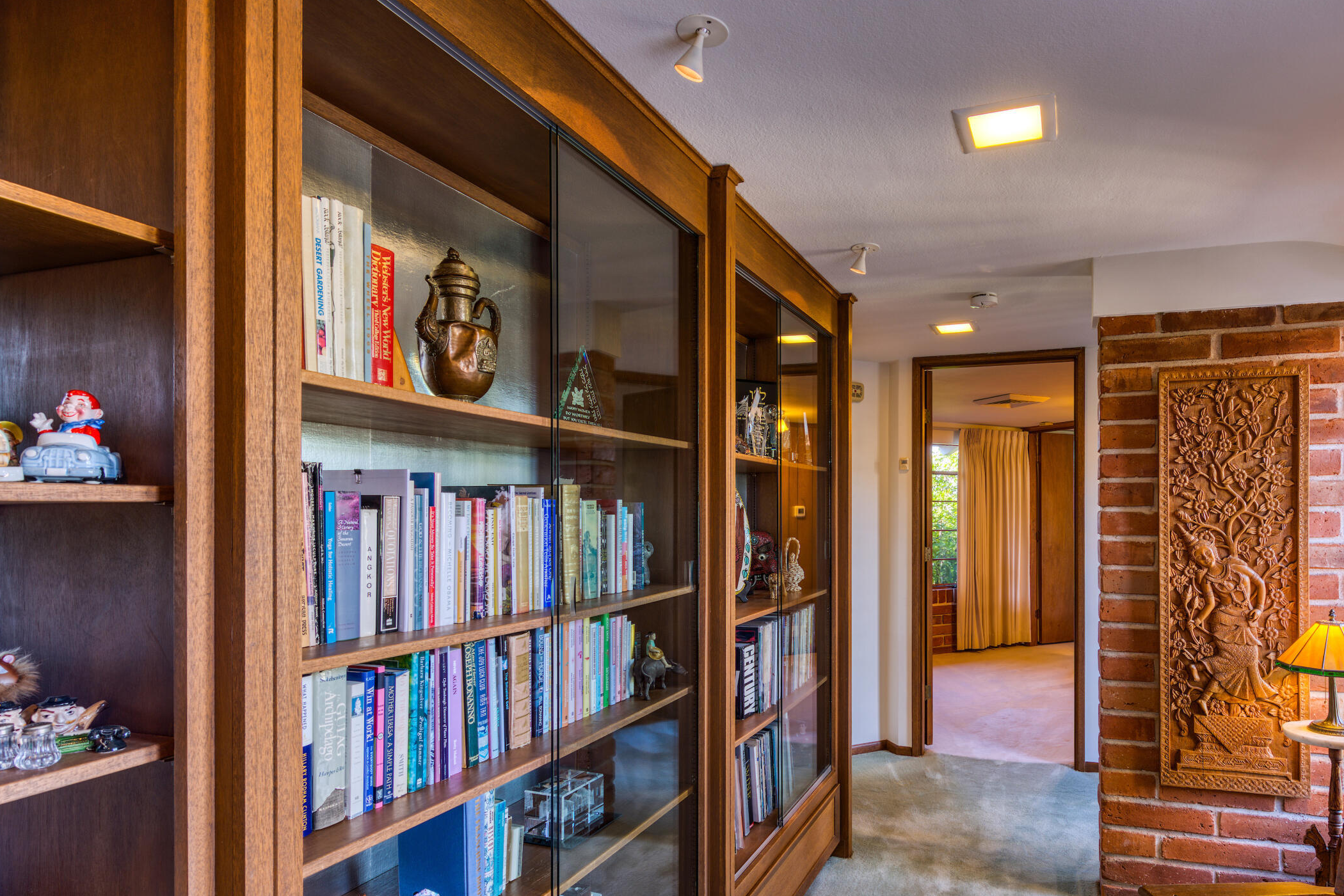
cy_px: 529
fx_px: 747
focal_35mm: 20
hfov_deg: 82.5
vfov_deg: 61.5
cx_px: 835
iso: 100
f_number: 10
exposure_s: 1/5
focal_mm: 14
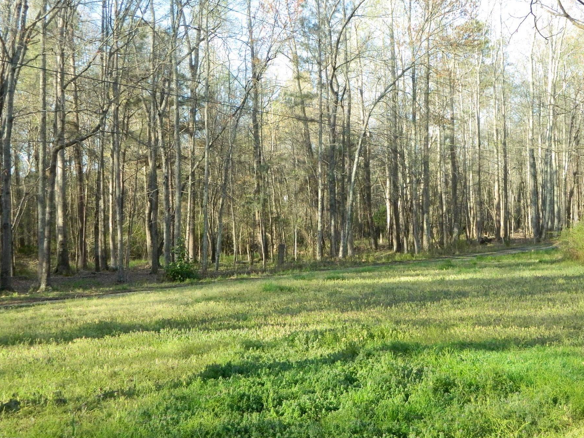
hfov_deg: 40.4
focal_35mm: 47
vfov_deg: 30.9
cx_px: 328
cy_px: 197
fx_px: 793
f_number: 3.5
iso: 320
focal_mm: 7.3
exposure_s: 1/320
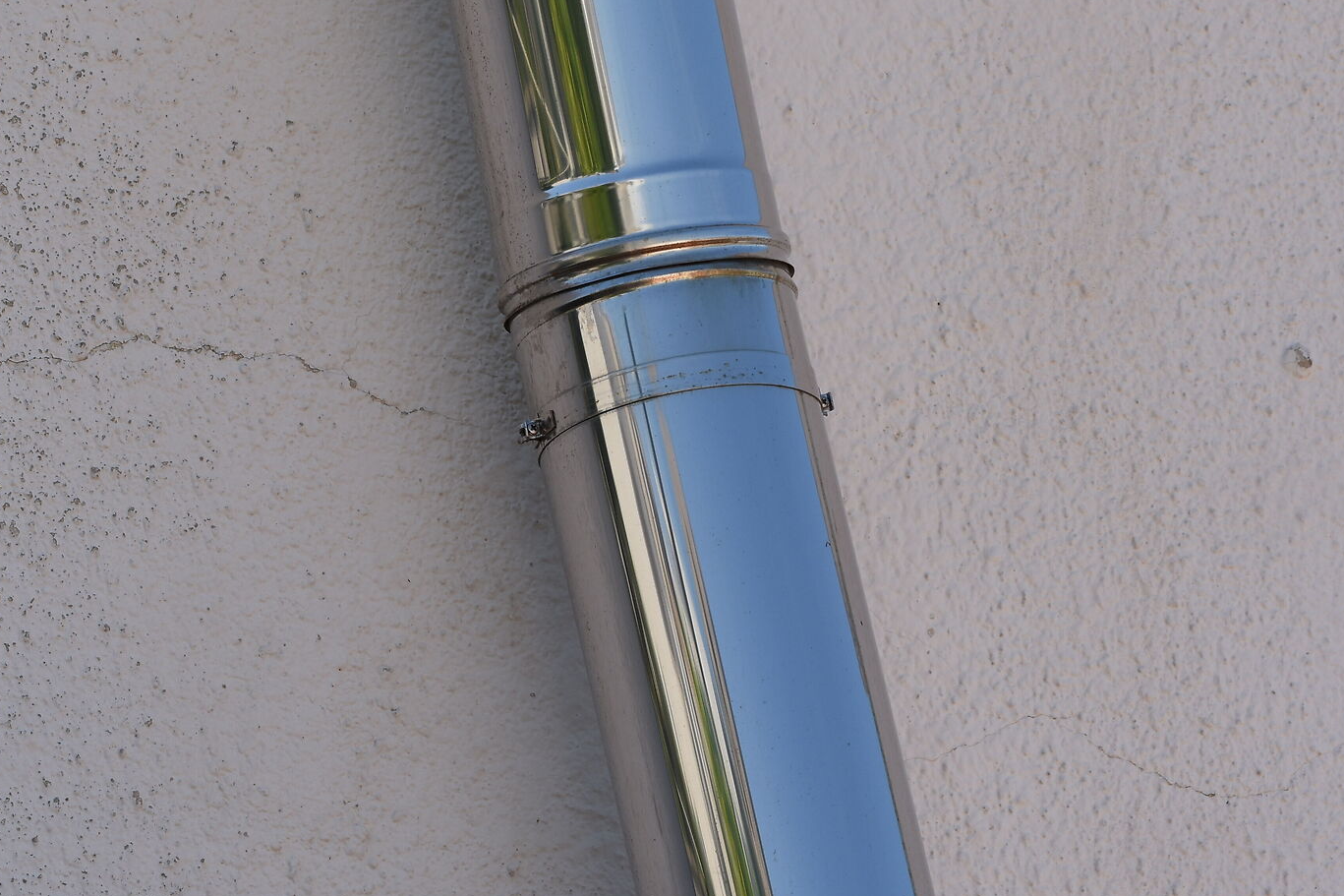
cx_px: 678
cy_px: 186
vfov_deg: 6.1
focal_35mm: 224
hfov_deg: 9.2
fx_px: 8357
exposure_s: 1/1000
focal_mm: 85
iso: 125
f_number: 4.8
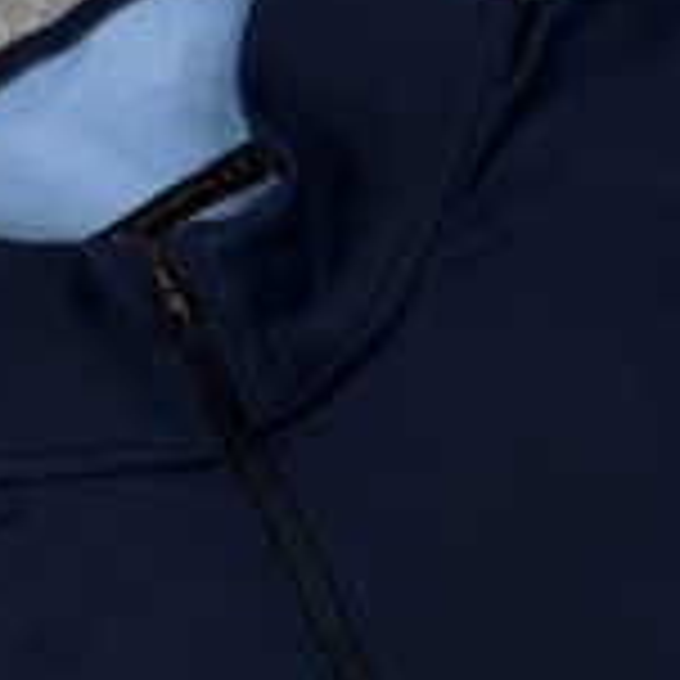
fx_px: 1667
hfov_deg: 23.1
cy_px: 736
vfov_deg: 21.9
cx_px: 333
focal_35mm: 75
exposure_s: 1/206
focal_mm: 6.76
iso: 64
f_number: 1.78
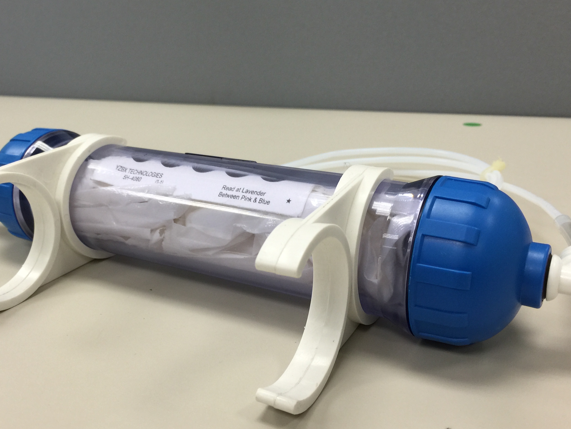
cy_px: 207
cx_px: 235
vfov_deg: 37.7
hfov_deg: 48.7
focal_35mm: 38
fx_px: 627
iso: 50
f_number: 2.2
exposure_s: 1/33
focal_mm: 4.15
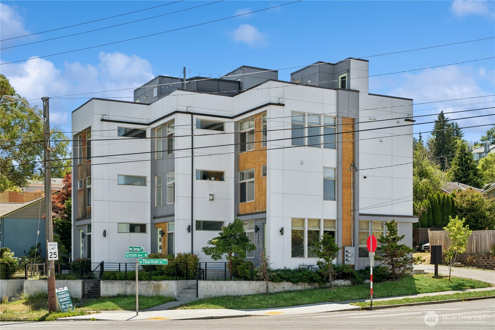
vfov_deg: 27.0
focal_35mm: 50
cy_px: 165
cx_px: 248
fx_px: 687
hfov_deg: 39.6
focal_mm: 50
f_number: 8
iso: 200
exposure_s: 1/500
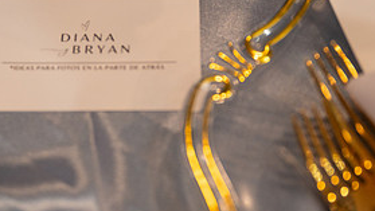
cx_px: 116
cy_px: -36
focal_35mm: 98
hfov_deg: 21.7
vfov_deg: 12.1
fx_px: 975
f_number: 2.8
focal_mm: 45
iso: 640
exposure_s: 1/160
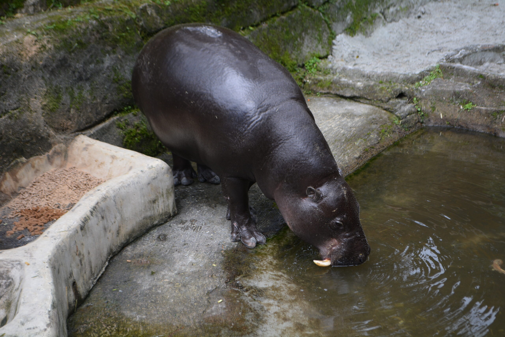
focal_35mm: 69
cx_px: 252
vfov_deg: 19.8
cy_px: 168
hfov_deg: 29.2
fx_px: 969
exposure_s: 1/250
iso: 320
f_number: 5.6
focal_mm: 46
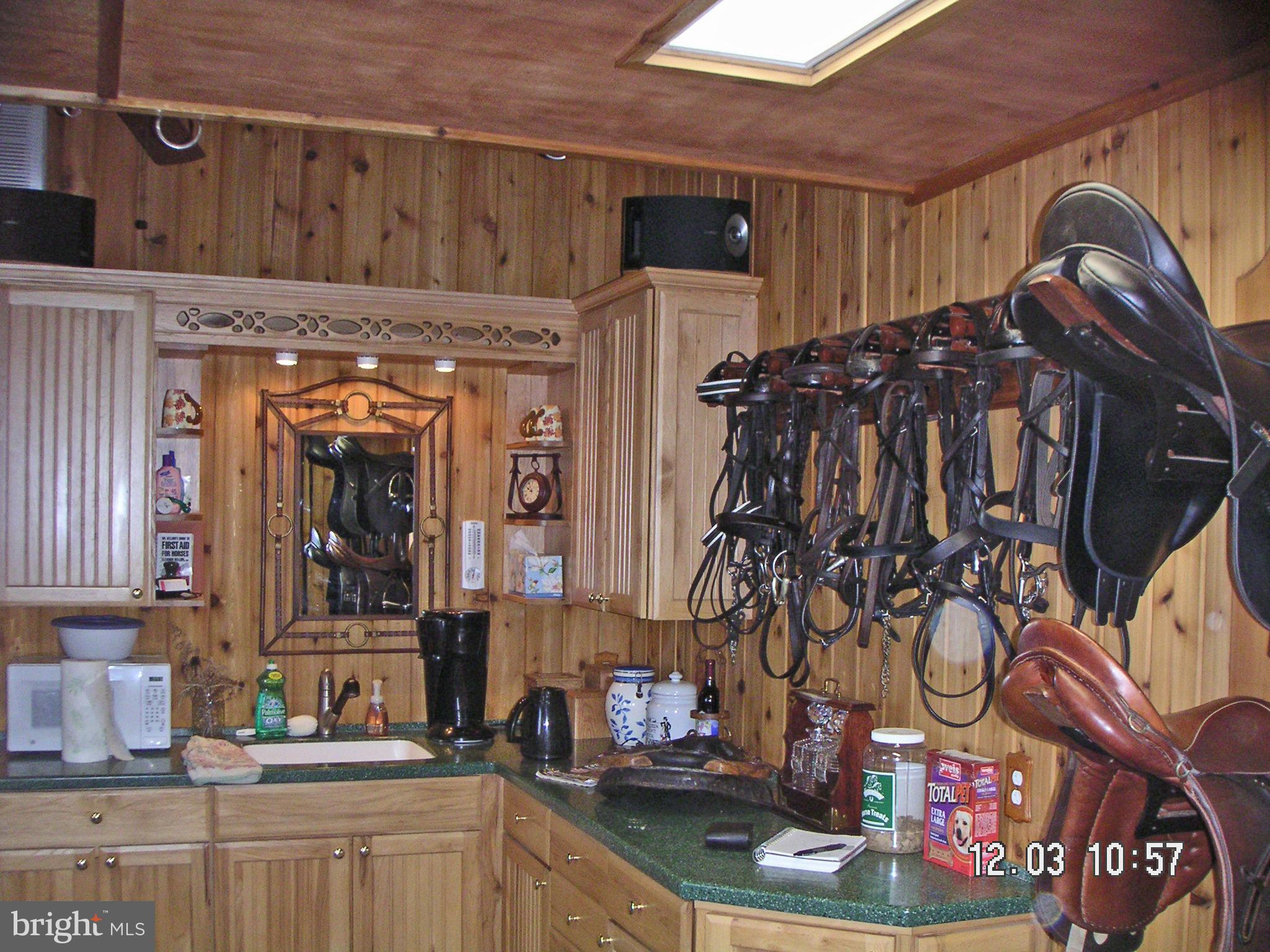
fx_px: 1357
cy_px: 476
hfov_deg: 50.1
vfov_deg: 38.7
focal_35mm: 37
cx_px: 635
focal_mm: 5.7
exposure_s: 1/45
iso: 160
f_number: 2.8
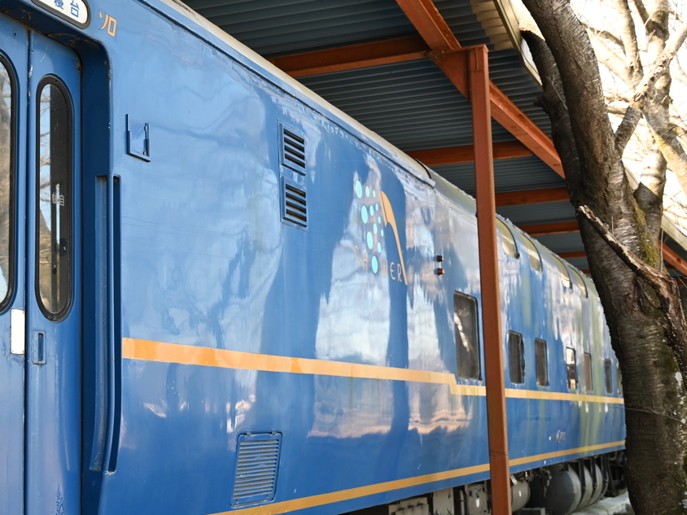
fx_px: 1111
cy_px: 282
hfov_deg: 34.3
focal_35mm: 56
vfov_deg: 26.1
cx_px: 295
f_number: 4
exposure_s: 1/250
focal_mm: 41
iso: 360
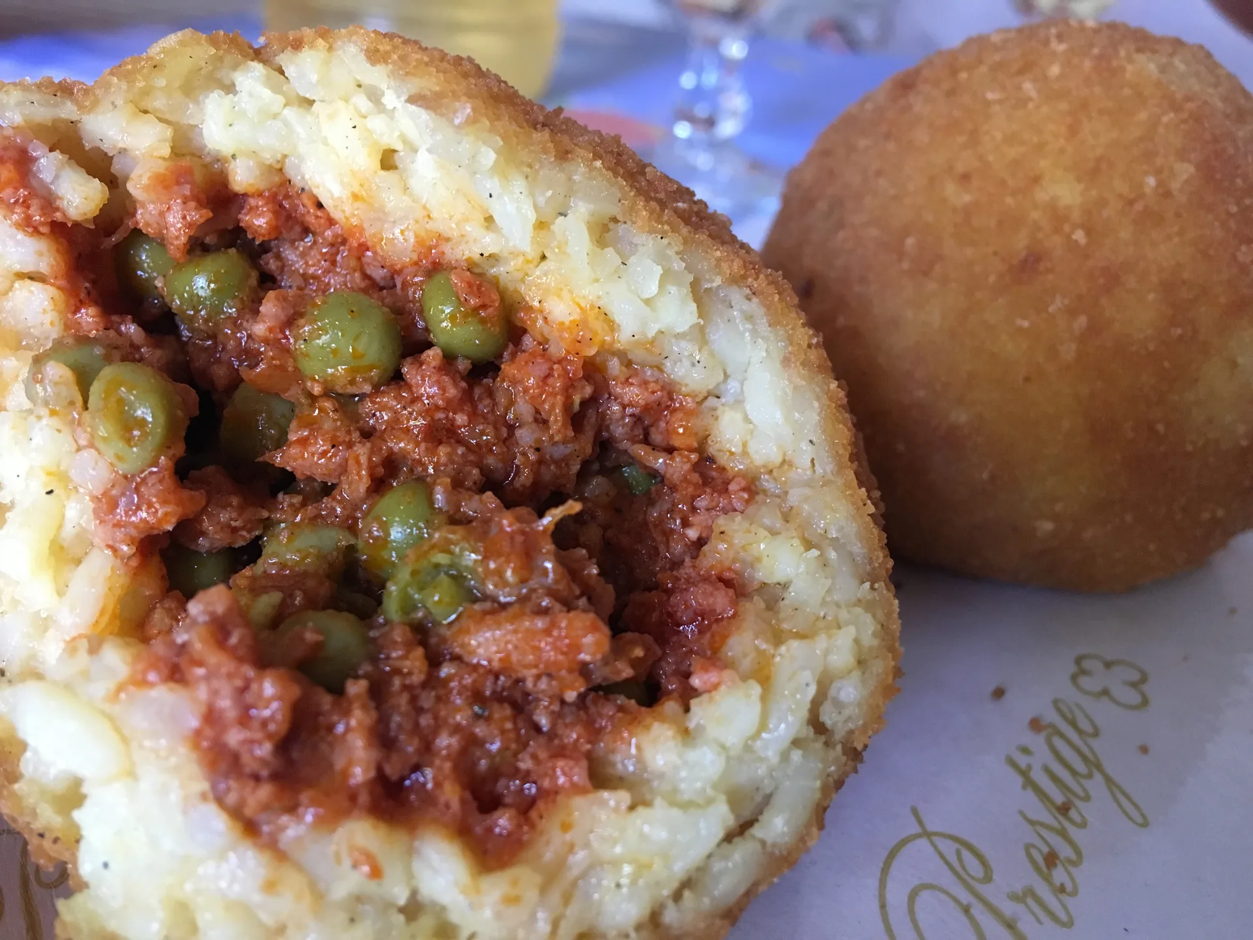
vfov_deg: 48.2
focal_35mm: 29
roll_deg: -6.3
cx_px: 626
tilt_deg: -28.2
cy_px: 470
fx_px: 1050
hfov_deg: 61.7
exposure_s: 1/33
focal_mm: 4.15
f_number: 2.2
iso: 200
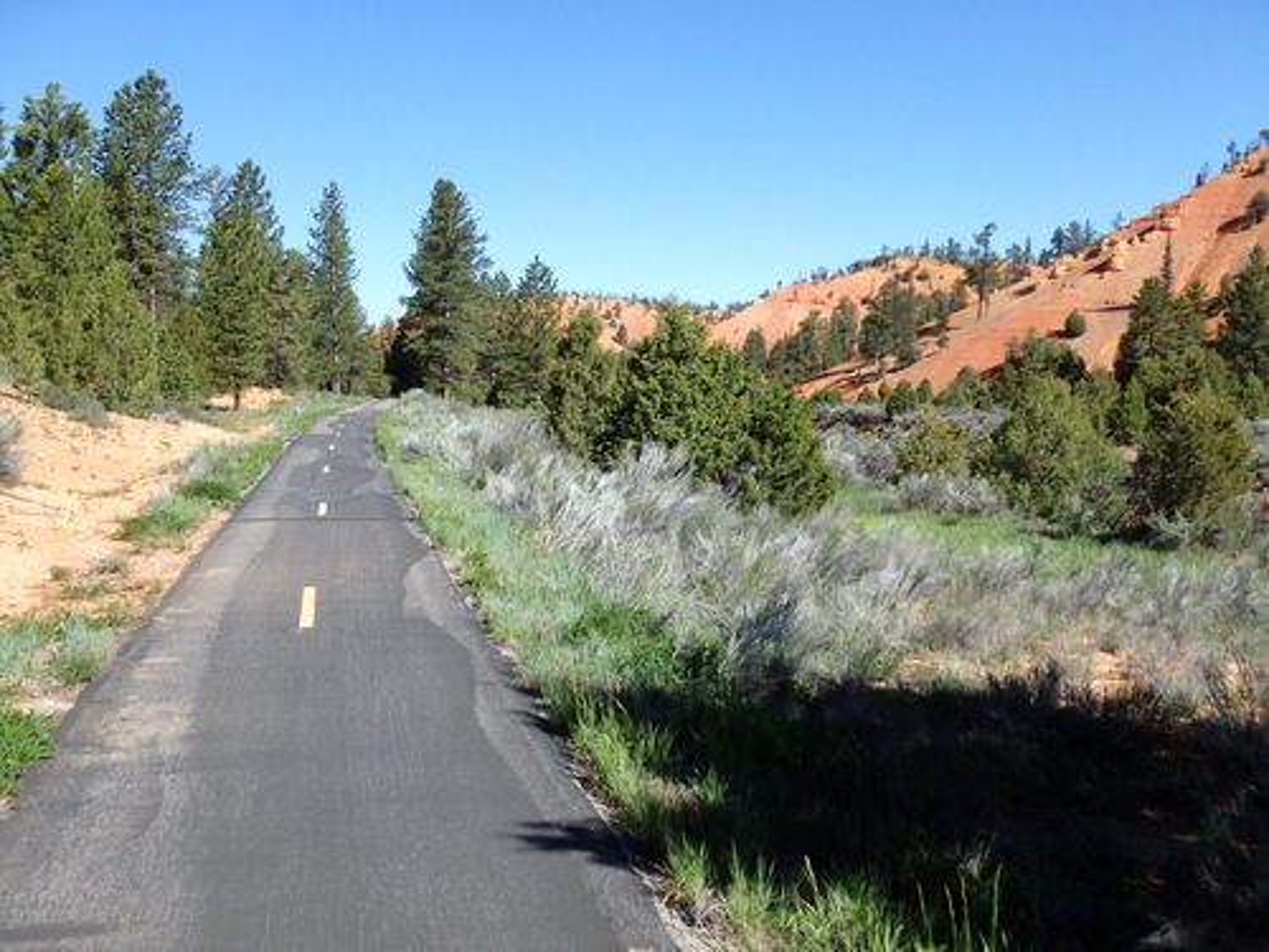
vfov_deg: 36.0
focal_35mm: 40
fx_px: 1466
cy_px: 476
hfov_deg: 46.8
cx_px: 634
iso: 125
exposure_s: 1/640
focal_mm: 7.3
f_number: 4.7
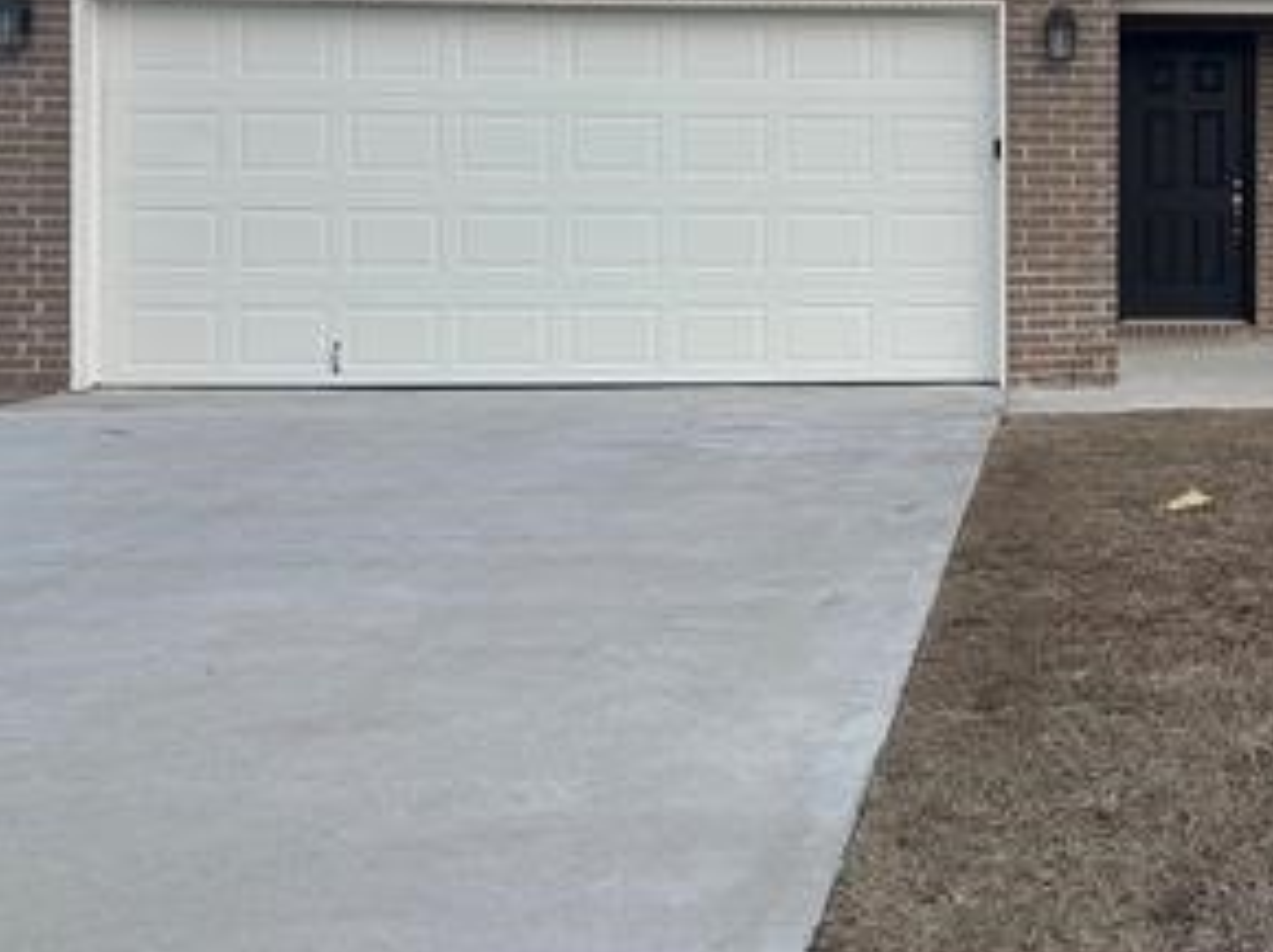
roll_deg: -0.5
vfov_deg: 26.9
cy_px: 184
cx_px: 1190
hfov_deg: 33.9
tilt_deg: +2.0
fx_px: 1947
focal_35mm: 53
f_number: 1.78
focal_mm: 6.86
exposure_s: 1/680
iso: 80
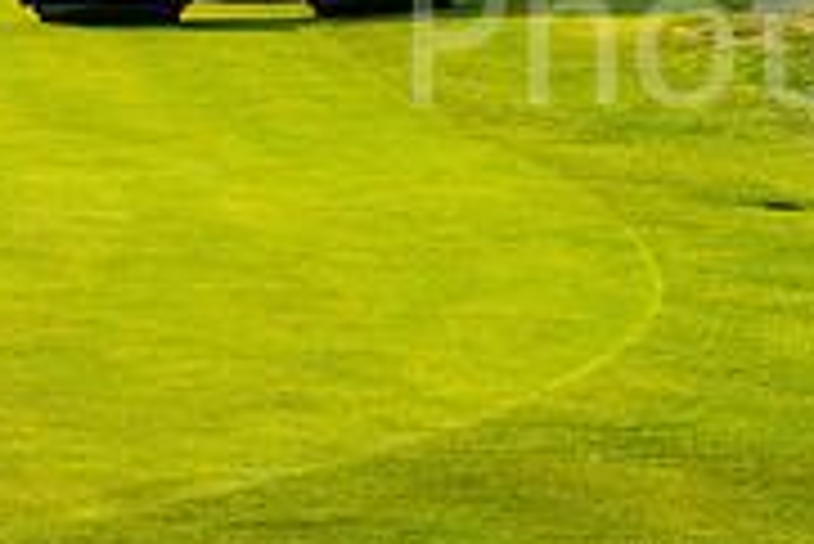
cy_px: -178
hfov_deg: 10.4
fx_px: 4413
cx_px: 994
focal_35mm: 195
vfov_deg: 7.0
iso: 1250
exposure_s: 1/2500
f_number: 9
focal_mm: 61
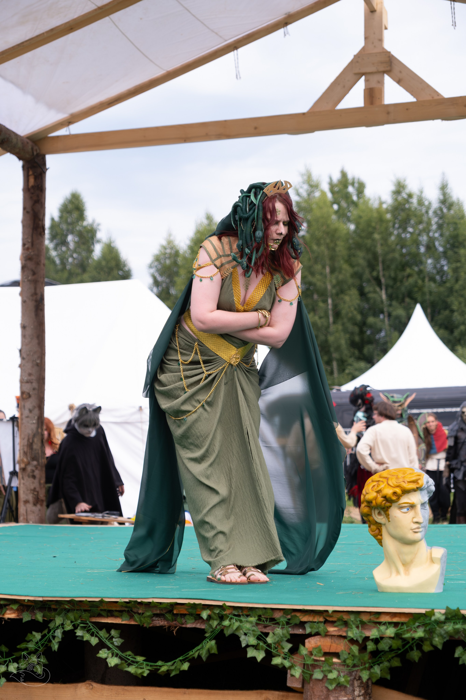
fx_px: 1417
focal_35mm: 73
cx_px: 233
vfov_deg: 27.7
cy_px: 350
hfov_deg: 18.7
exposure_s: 1/1250
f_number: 2.8
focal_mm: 48.5
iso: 160
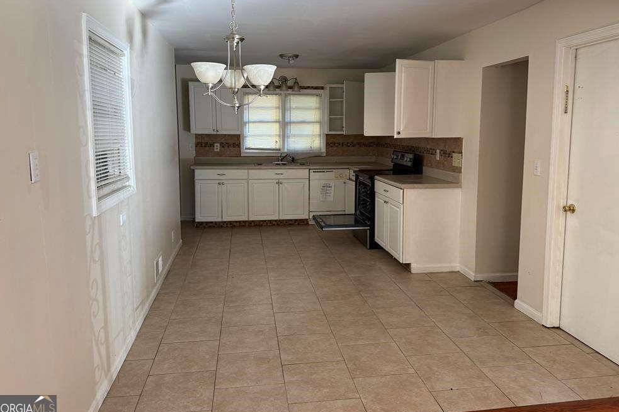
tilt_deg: -4.6
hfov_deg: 69.4
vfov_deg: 49.4
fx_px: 447
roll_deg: +0.3
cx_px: 307
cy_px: 177
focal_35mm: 26
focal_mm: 6.76
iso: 125
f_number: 1.78
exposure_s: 1/121
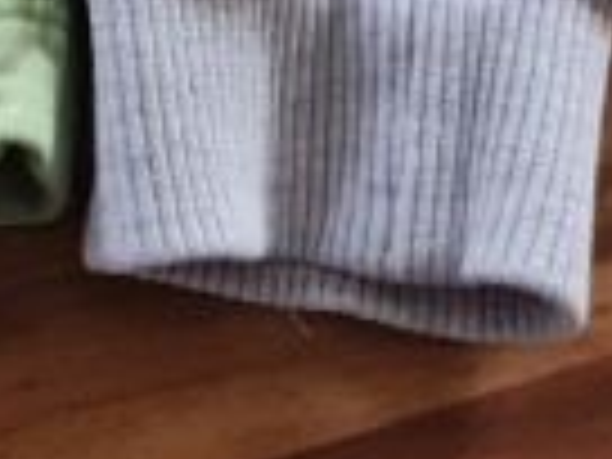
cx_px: -108
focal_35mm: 191
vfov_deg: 6.8
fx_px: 3377
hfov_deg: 10.2
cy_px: -1053
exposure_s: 1/50
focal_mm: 5.4
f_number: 1.8
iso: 200
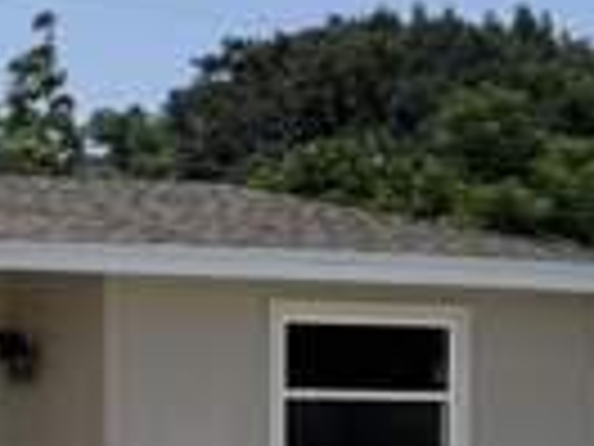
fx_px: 2488
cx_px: -472
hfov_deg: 12.4
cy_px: 387
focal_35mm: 145
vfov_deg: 10.2
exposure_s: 1/6173
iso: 80
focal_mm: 6.76
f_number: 1.78
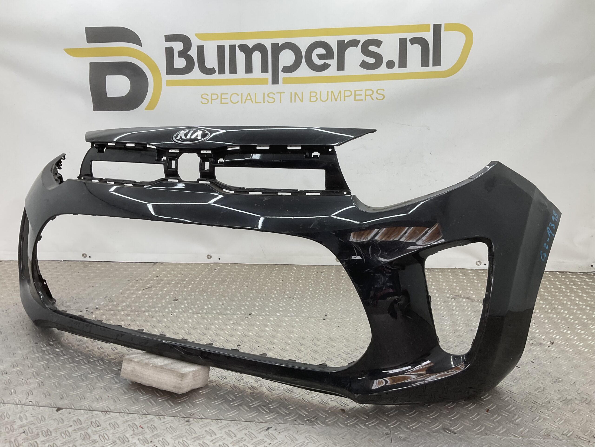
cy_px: 224
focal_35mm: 29
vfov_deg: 48.2
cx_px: 298
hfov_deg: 61.7
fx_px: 498
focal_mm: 3
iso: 20
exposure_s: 1/100
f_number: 1.8
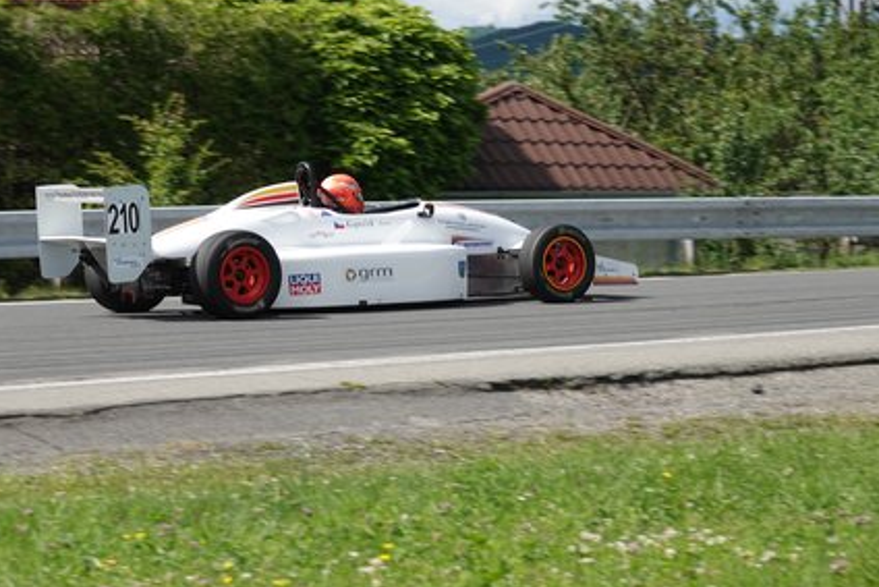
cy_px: 288
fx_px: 3395
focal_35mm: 139
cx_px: 433
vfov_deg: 9.9
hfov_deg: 14.8
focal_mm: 47.94
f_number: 4
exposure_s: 1/800
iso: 100
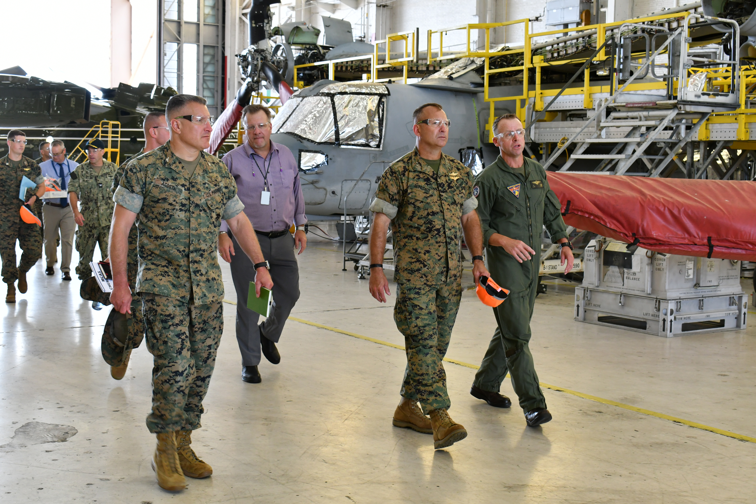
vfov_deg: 26.5
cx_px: 378
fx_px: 1071
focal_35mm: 51
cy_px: 252
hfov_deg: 38.9
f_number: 8
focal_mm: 34
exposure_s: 1/125
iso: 800
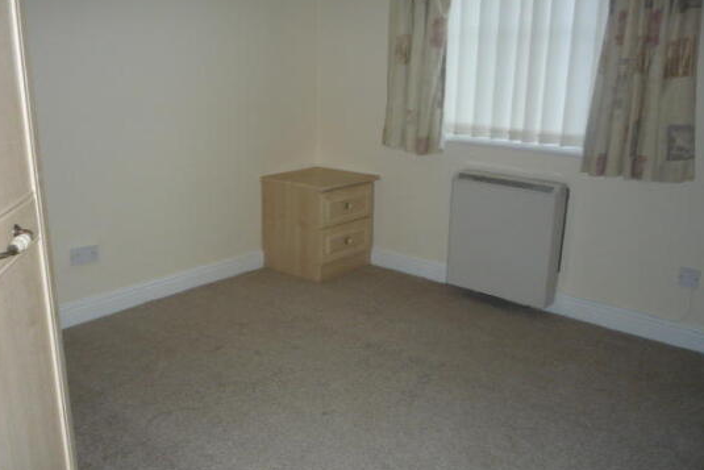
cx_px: 327
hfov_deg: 55.7
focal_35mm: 34
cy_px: 248
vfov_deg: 38.9
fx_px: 665
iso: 200
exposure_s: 1/30
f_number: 3.3
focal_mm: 5.2
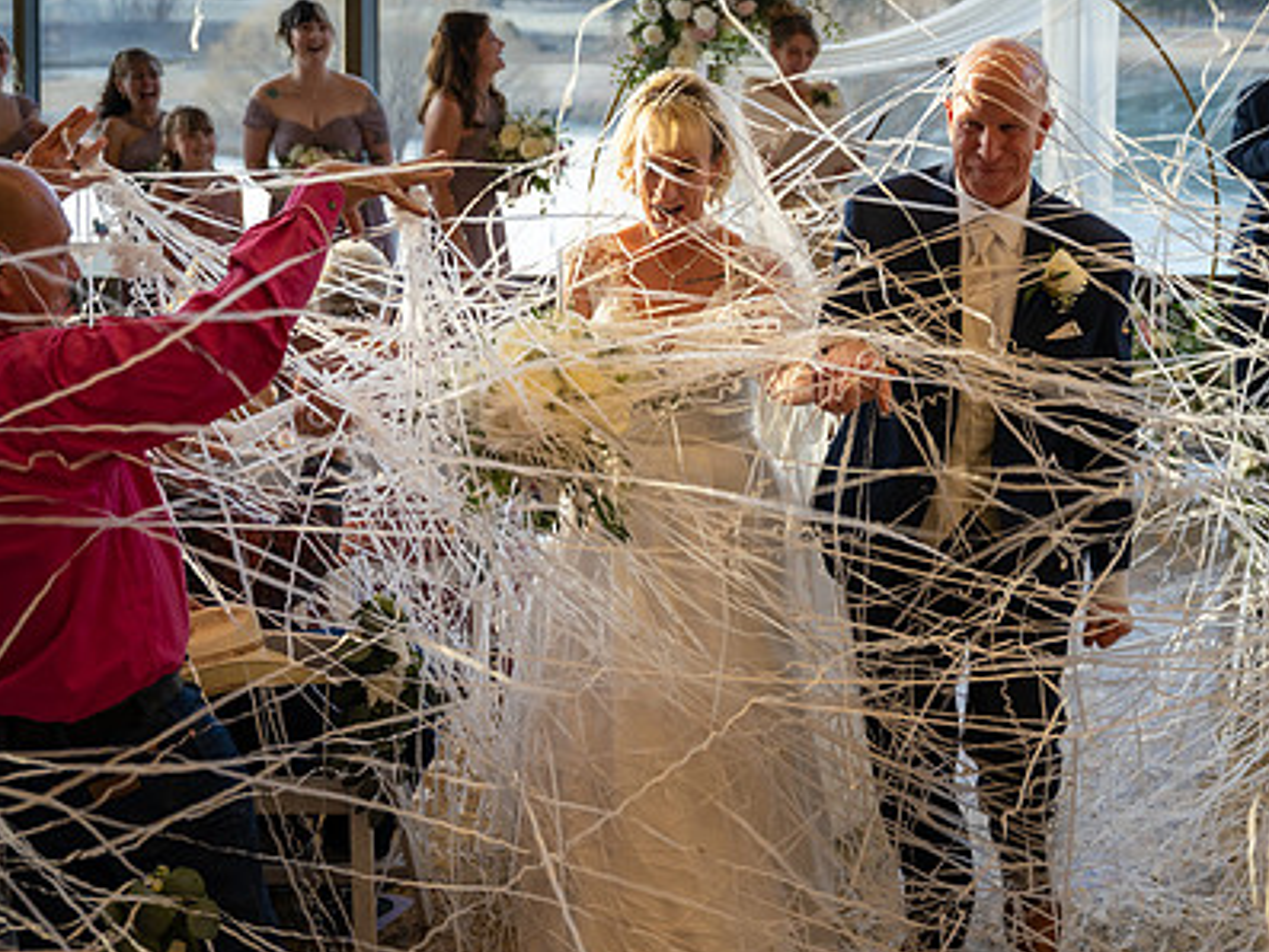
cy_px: 483
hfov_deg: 36.6
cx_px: 796
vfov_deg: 28.0
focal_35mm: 52
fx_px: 1907
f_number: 2.8
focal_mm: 35.4
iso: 320
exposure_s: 1/100
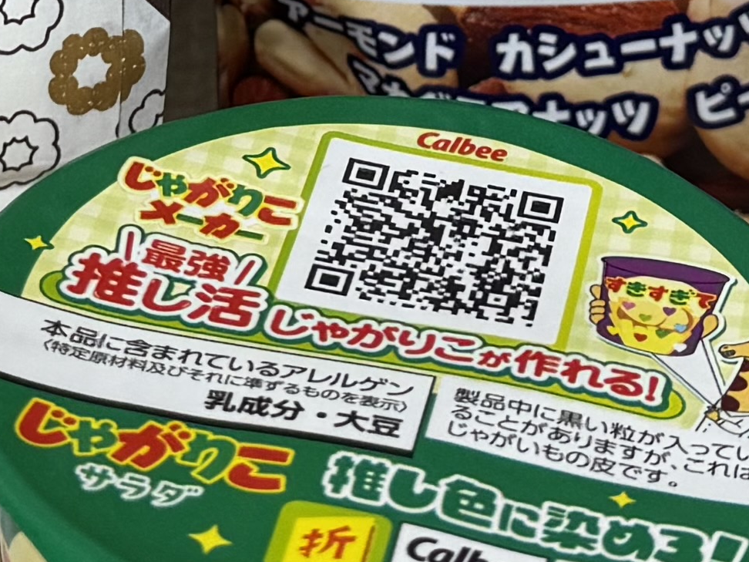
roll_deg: -3.8
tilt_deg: -29.8
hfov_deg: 14.0
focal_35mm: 141
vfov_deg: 10.4
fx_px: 3051
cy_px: -97
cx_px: 206
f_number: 1.78
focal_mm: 6.76
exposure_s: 1/60
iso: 160
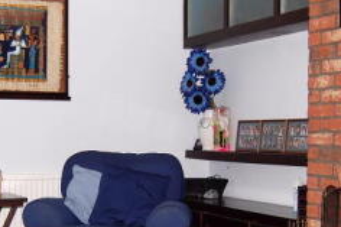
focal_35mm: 75
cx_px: 123
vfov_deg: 18.0
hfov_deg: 26.9
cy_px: 175
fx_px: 710
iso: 200
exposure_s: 1/60
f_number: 3.5
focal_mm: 18
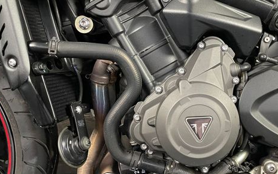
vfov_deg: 33.6
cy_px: 95
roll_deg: -0.7
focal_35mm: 38
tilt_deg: -2.3
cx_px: 175
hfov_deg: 51.0
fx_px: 288
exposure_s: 1/33
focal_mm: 4.2
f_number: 1.6
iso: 400
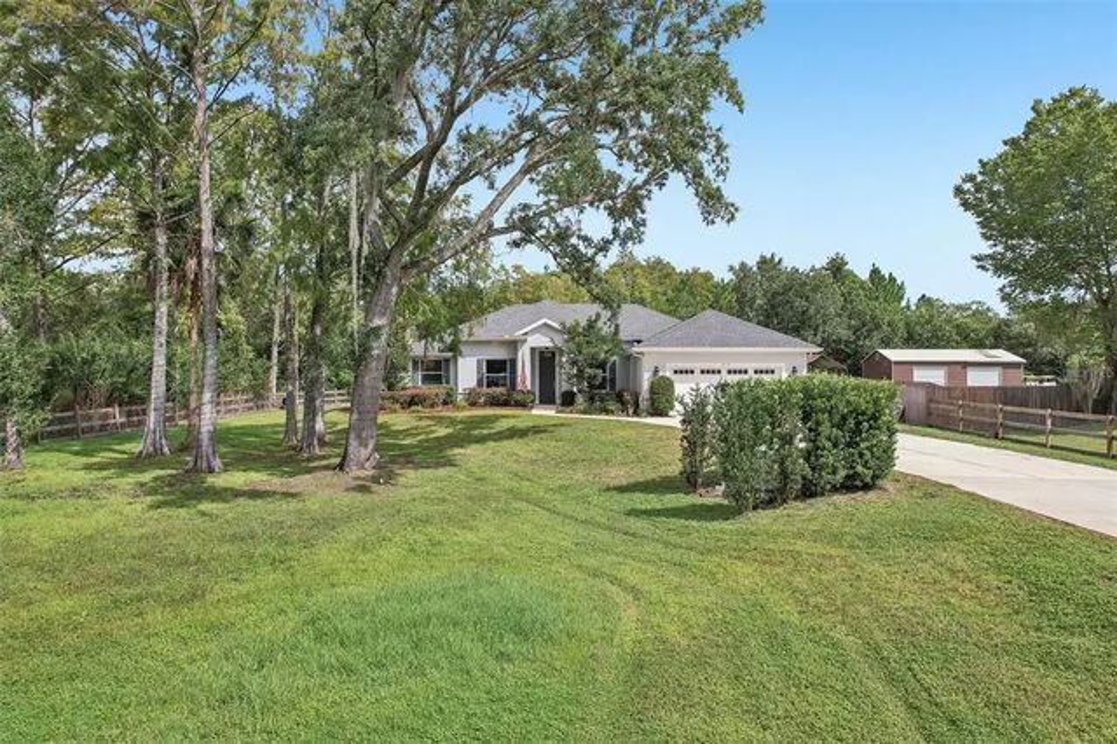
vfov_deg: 57.2
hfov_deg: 78.6
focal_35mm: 22
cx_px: 558
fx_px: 682
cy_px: 372
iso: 100
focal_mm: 8.4
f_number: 2.8
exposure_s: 1/1250
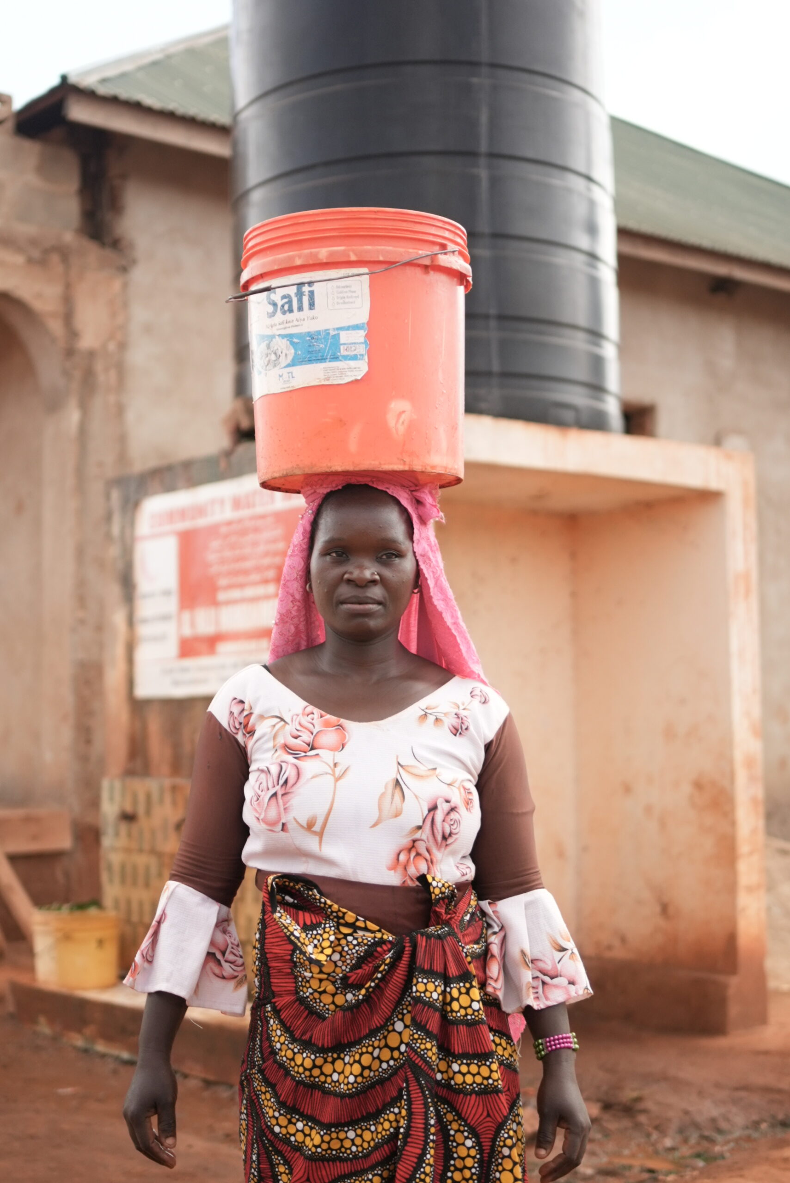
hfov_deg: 26.0
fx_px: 1710
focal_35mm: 52
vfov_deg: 38.2
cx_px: 395
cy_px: 592
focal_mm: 35
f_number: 2
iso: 640
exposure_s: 1/200
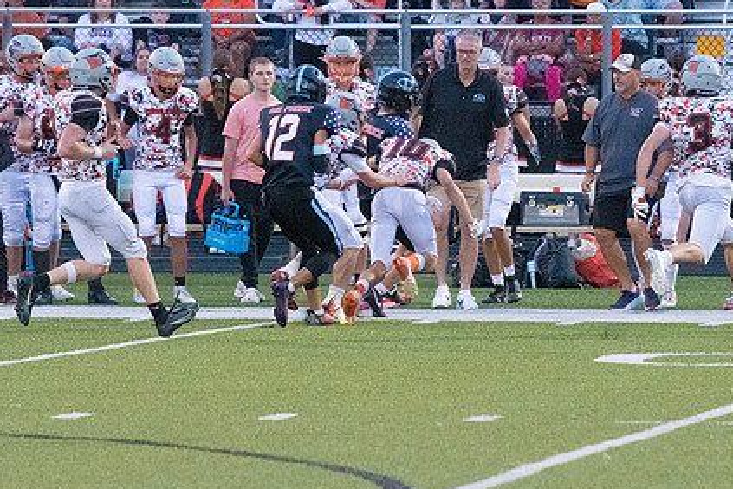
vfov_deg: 3.3
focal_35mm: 411
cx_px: 405
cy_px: 206
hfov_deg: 5.0
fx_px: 8368
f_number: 5.6
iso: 5000
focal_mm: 200
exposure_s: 1/1600
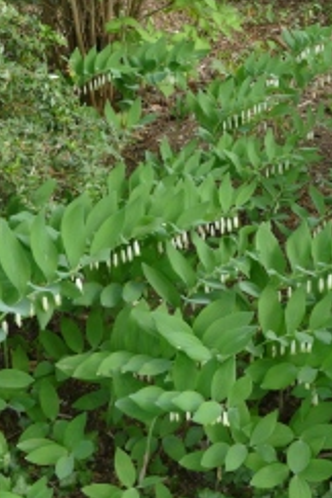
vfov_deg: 32.9
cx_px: 200
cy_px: 238
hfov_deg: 22.2
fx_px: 844
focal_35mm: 61
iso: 640
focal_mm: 13.43
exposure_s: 1/80
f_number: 8
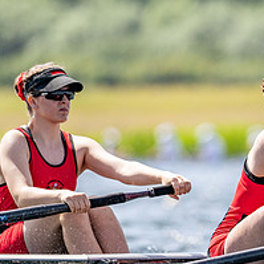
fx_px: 8559
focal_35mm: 992
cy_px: 176
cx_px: 263
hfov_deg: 1.8
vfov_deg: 1.8
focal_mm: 400
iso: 250
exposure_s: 1/2500
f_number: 4.5
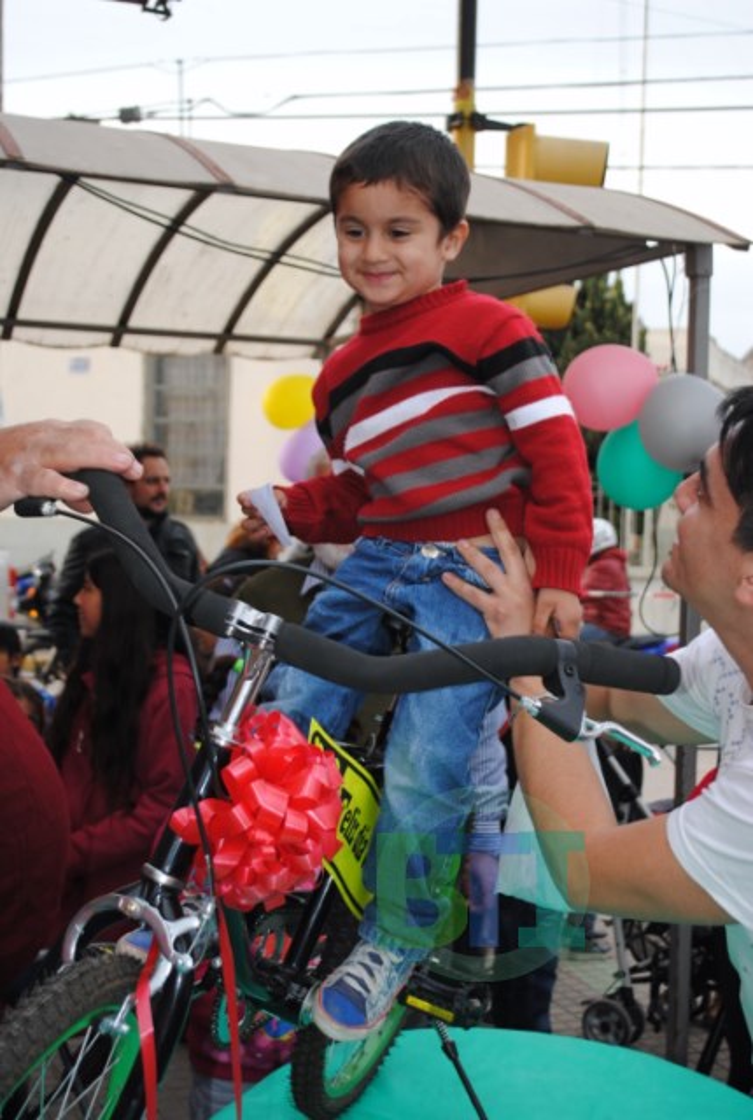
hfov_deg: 28.2
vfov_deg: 41.0
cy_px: 560
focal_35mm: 48
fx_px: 1498
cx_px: 376
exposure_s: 1/125
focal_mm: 32
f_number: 4.8
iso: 160
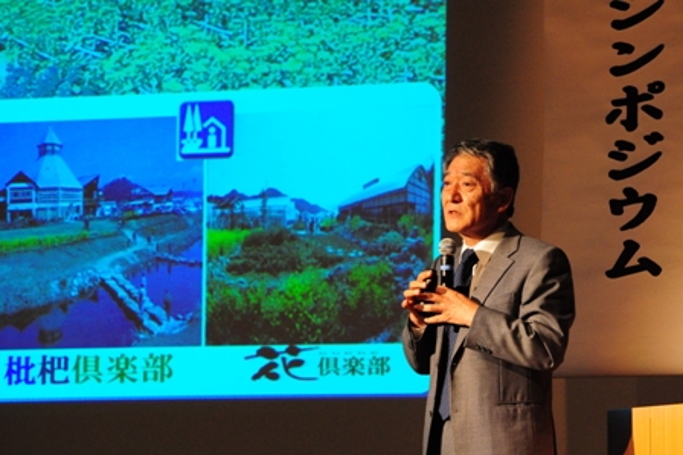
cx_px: 342
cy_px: 228
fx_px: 3981
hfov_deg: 9.8
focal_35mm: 210
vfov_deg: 6.5
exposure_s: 1/60
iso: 2500
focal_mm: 140
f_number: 4.8
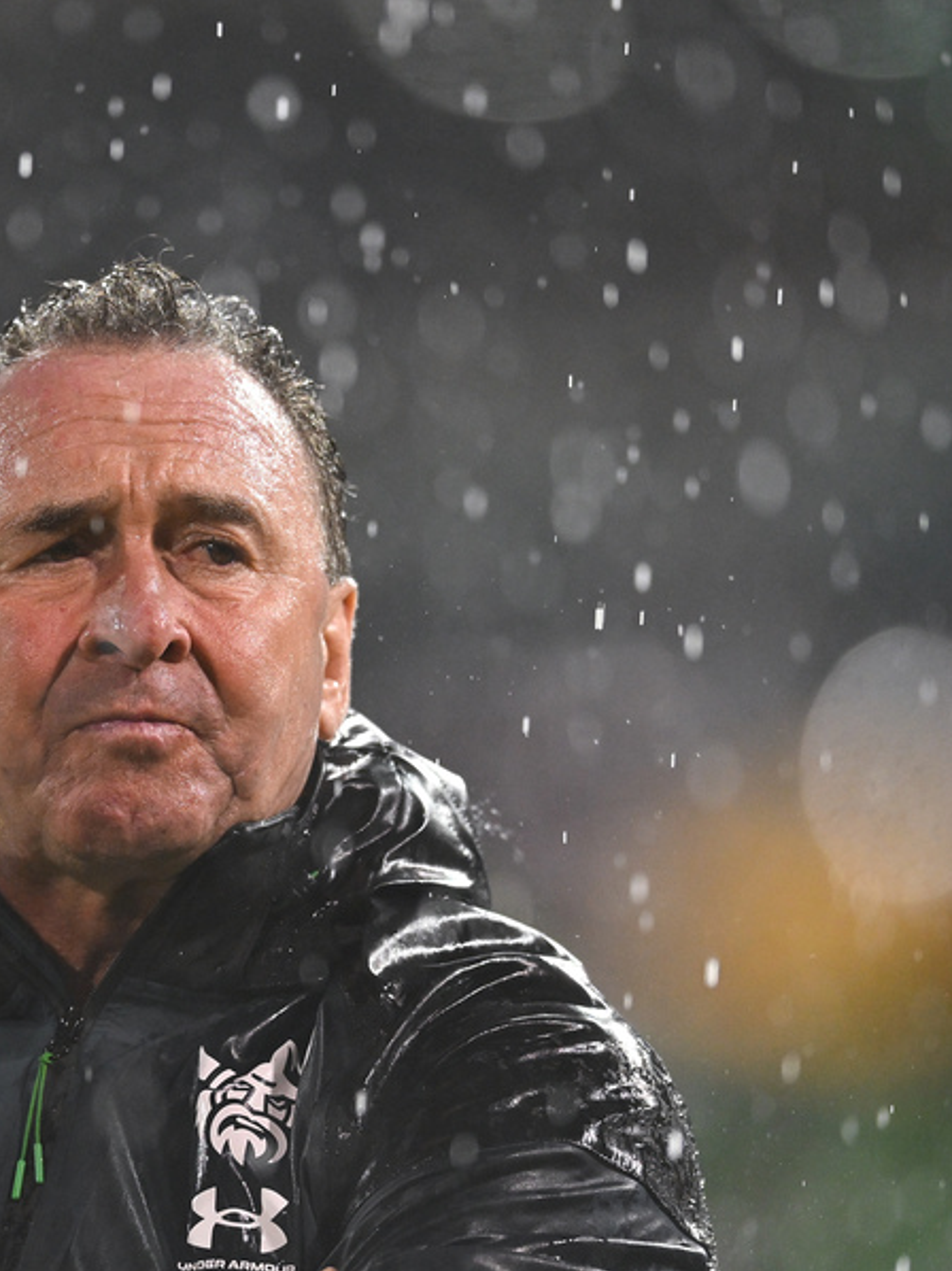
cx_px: 219
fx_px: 21247
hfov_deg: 2.6
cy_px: 636
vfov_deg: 3.4
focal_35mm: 579
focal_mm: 400
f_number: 2.8
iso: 3200
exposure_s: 1/1250
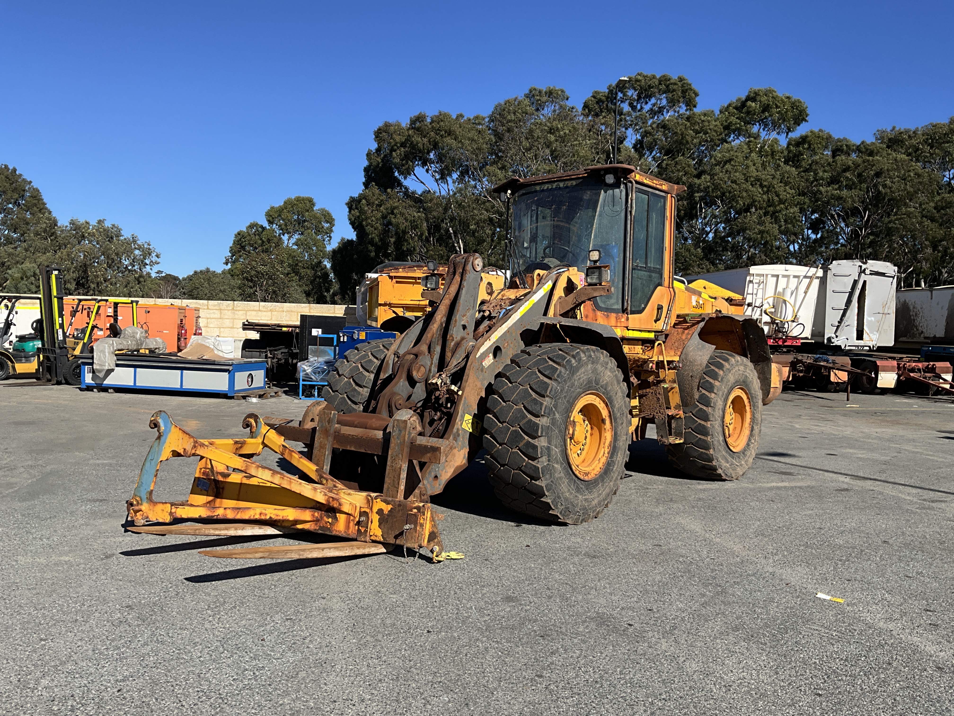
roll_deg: -1.8
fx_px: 799
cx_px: 477
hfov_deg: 61.7
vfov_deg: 48.2
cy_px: 358
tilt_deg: -1.8
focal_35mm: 29
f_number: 1.8
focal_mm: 3
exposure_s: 1/1848
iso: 25
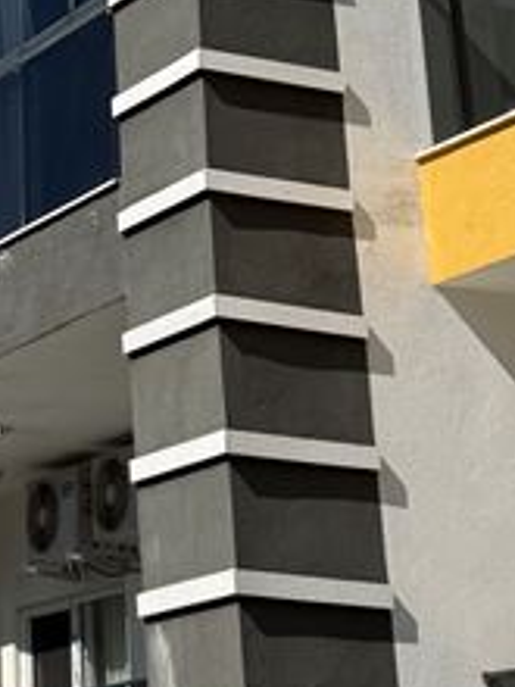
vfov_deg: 16.1
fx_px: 2341
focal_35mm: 118
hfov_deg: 12.2
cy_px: -128
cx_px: -144
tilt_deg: +24.6
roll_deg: +0.4
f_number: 1.78
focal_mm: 6.76
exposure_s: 1/7353
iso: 80
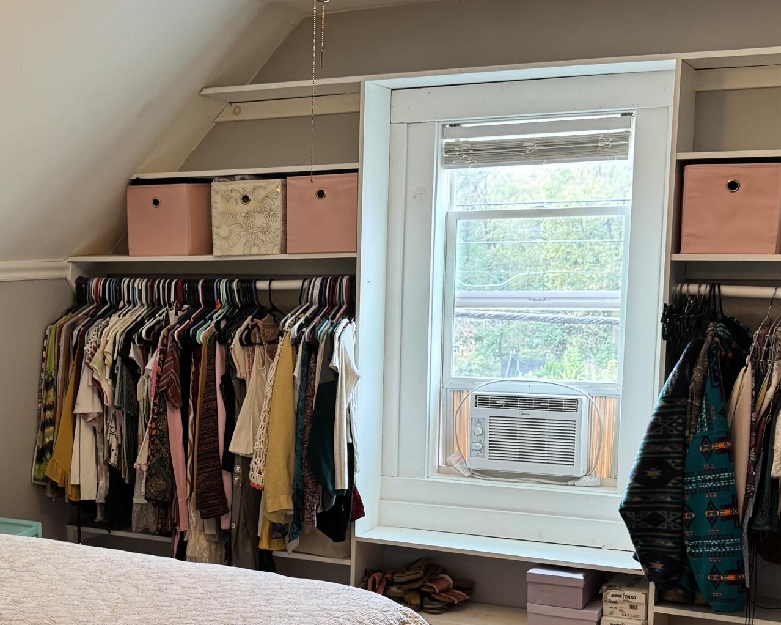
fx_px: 1271
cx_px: 168
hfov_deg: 33.3
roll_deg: +0.5
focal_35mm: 55
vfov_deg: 27.3
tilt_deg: -7.7
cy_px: 442
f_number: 1.78
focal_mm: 6.76
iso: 160
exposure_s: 1/60
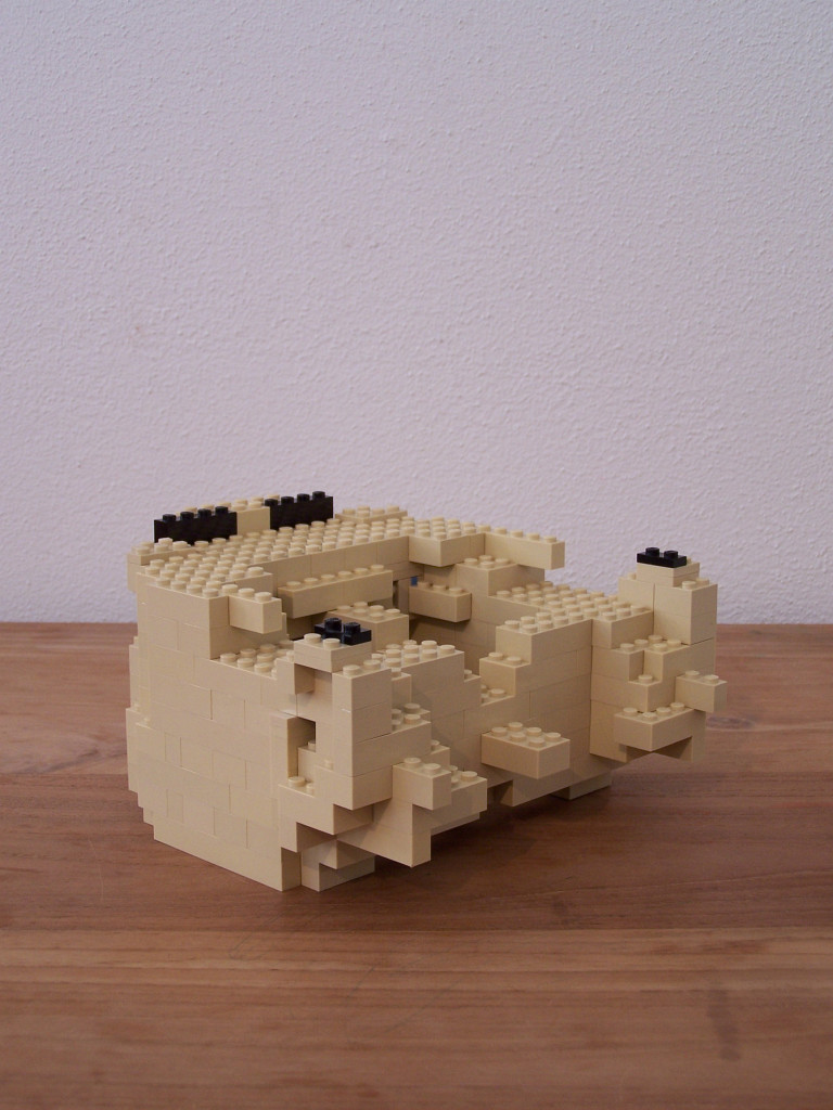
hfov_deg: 26.1
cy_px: 555
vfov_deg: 34.3
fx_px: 1797
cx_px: 416
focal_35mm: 56
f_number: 3.1
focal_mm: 9.3
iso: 80
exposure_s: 1/8
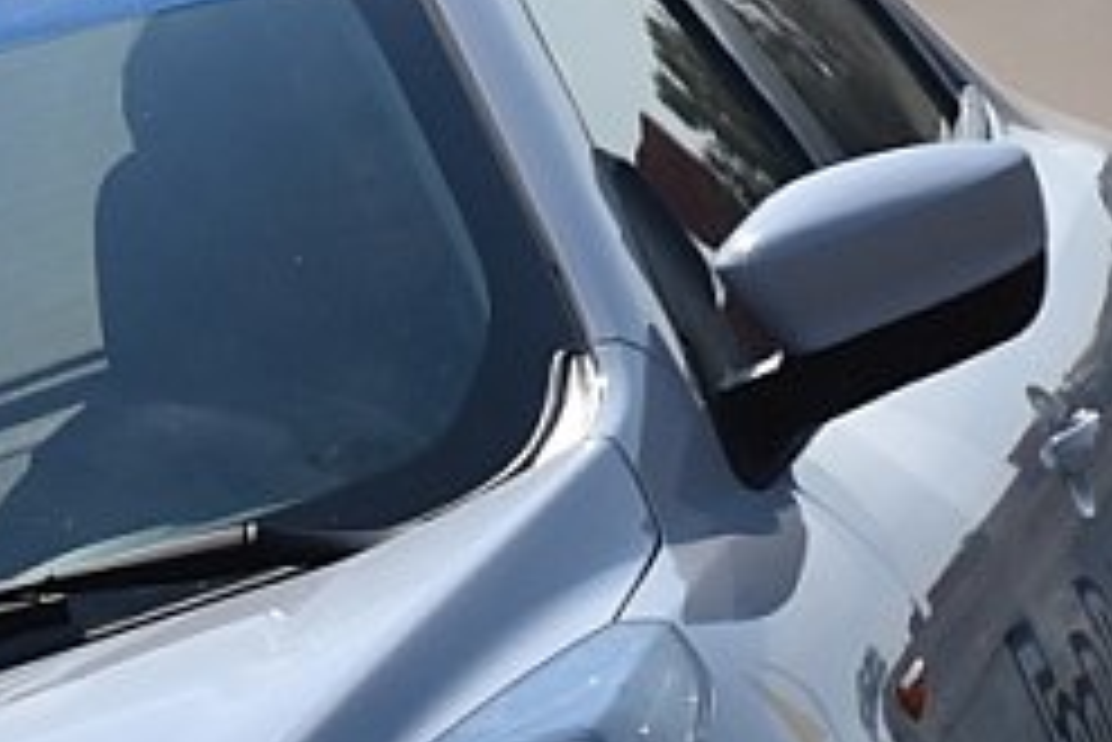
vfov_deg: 0.5
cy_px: 1363
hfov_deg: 0.8
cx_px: -779
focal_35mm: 2660
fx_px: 82209
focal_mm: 410
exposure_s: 1/3200
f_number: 7.1
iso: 250
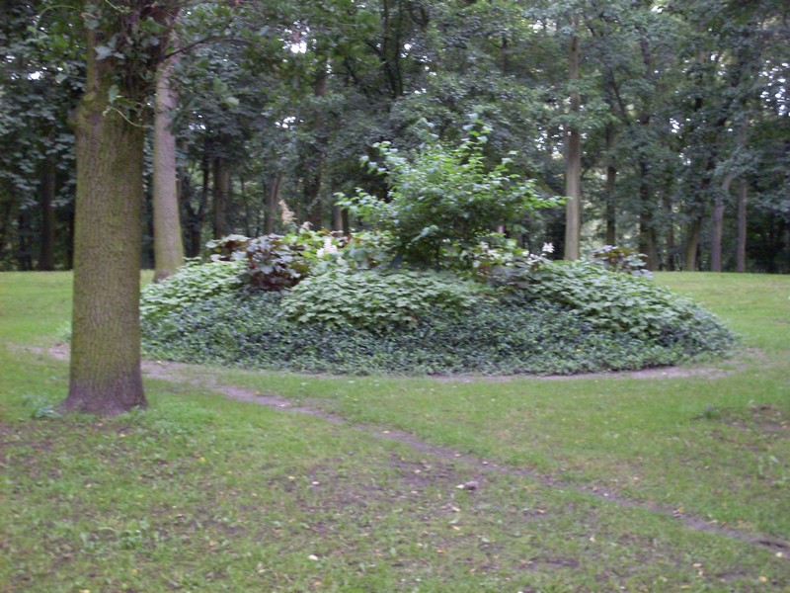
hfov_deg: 27.4
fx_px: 1620
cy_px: 296
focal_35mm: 71
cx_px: 395
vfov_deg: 20.7
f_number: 3.7
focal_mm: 11.7
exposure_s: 1/20
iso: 200
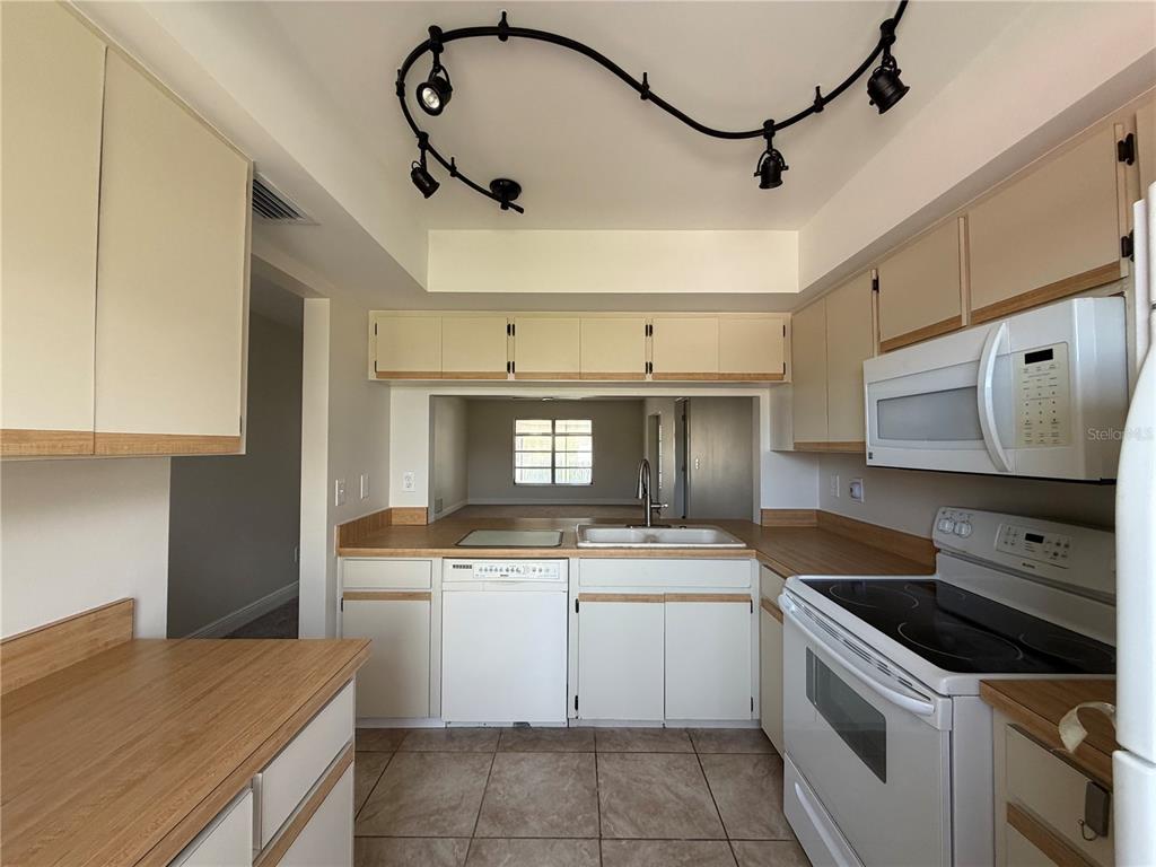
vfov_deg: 85.7
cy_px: 434
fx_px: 468
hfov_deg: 102.1
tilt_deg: +1.8
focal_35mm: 14
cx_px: 578
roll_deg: +0.7
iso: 200
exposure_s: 1/121
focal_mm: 2.22
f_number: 2.2
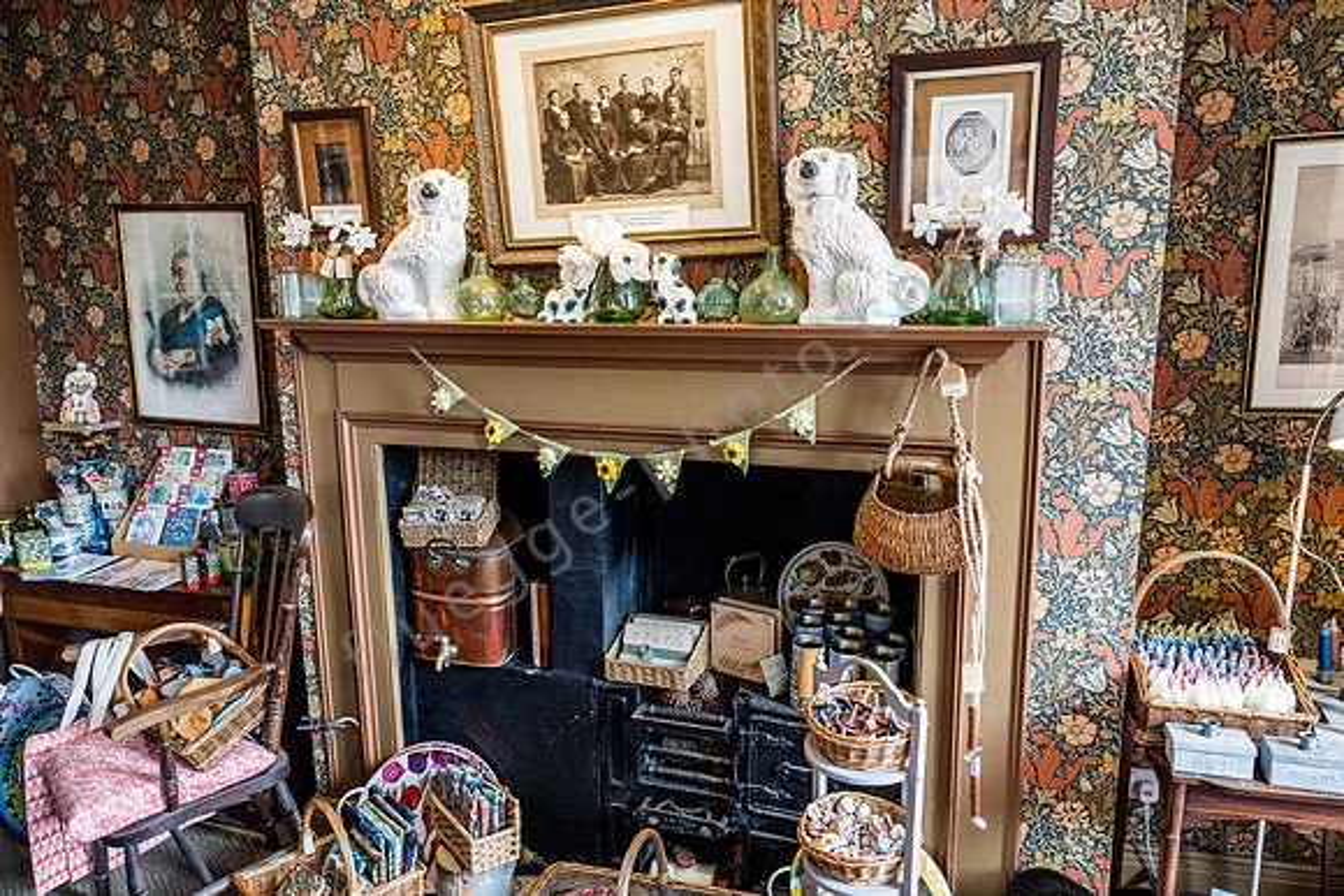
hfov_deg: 73.7
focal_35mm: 24
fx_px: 896
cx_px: 672
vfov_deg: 53.2
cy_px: 448
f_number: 2.8
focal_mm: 24
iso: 400
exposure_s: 1/160
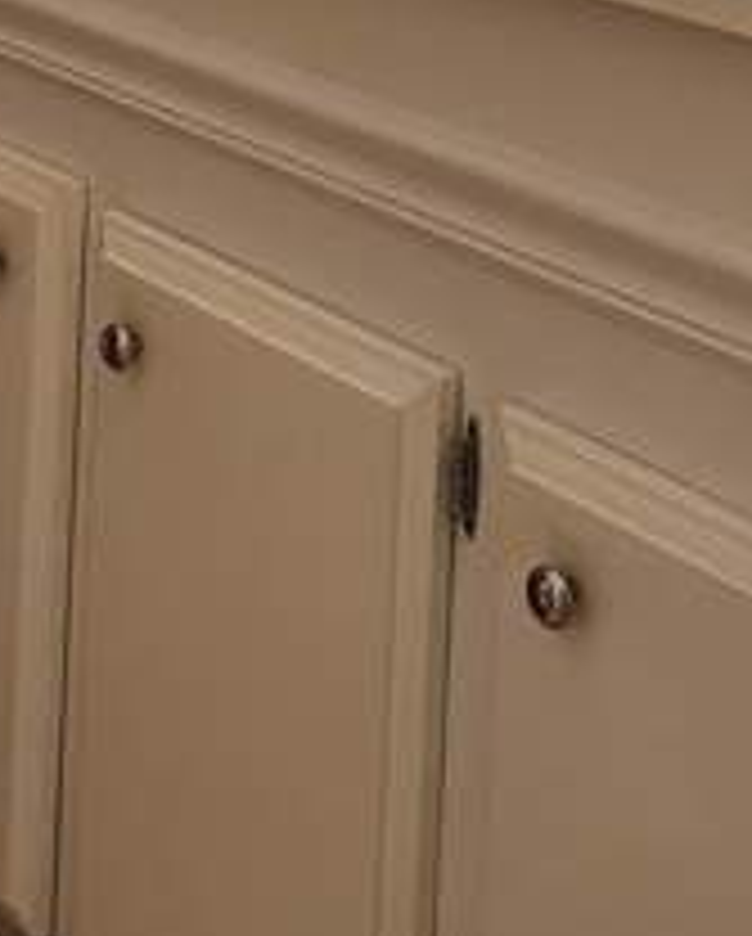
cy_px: -328
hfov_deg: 19.6
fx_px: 2165
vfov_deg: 21.7
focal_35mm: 78
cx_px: 216
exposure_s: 1/60
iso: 160
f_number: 1.6
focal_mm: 5.1
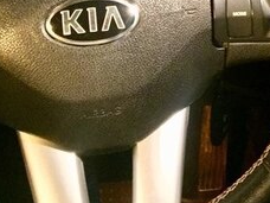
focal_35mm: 84
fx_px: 655
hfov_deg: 22.8
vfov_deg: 16.8
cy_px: -45
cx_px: 233
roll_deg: +0.6
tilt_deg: -28.7
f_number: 2.2
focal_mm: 4.15
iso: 800
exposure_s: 1/17
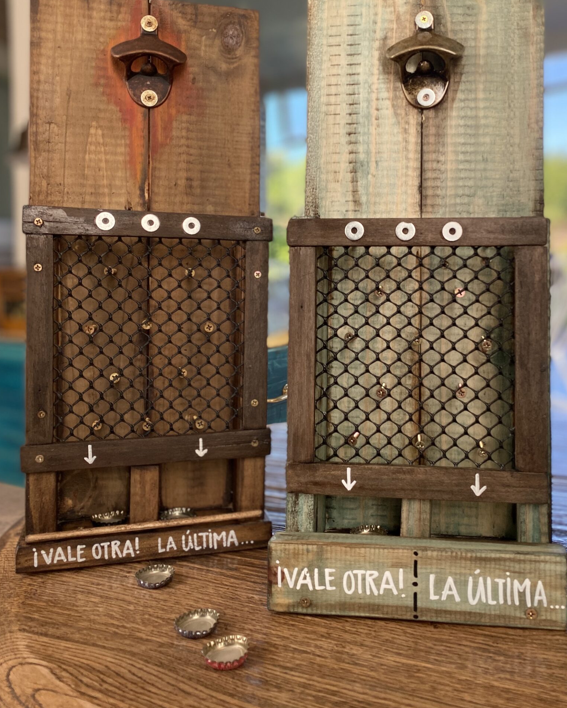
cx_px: 351
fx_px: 713
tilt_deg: -1.6
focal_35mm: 34
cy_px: 287
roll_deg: +0.6
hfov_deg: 43.1
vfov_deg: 52.5
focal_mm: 4.25
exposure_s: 1/312
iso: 32
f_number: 1.8
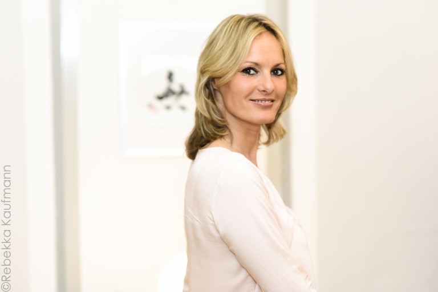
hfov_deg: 23.9
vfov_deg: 16.1
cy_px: 146
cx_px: 219
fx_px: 1034
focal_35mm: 85
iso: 1000
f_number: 3.2
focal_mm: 85
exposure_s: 1/160
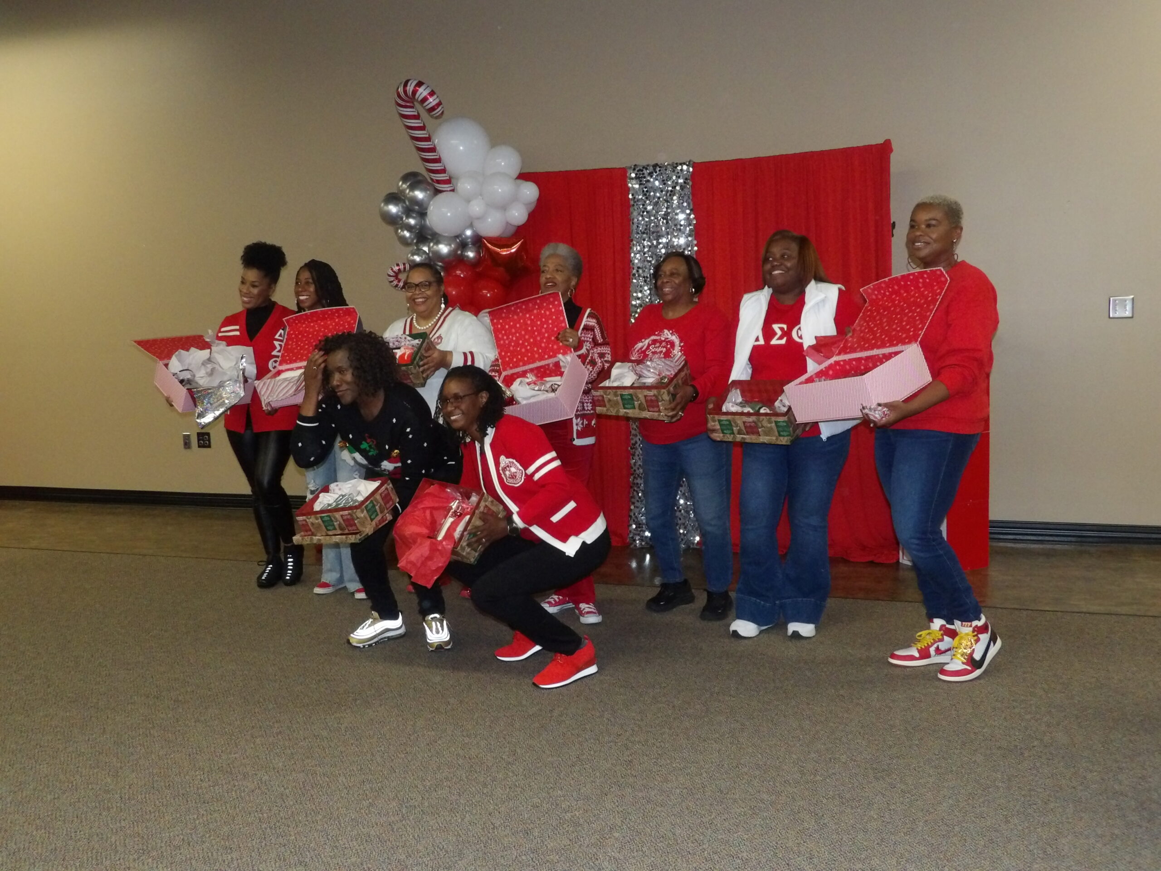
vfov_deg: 42.9
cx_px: 580
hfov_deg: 55.4
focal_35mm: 33
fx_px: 1107
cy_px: 436
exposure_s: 1/60
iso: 800
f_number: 3.6
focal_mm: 5.9
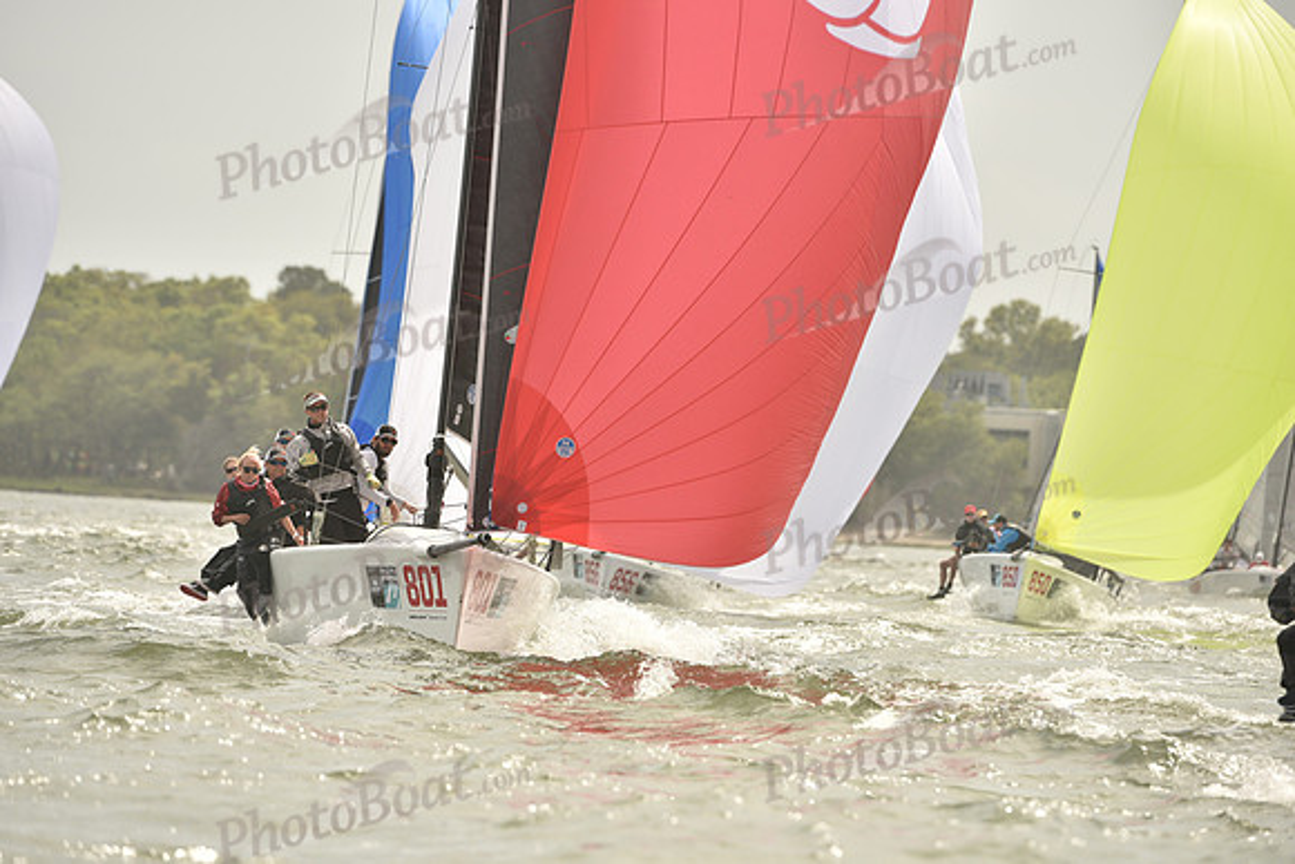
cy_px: 432
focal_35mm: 340
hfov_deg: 6.1
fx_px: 12233
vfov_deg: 4.0
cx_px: 648
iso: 320
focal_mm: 340
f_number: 6.3
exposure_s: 1/1600
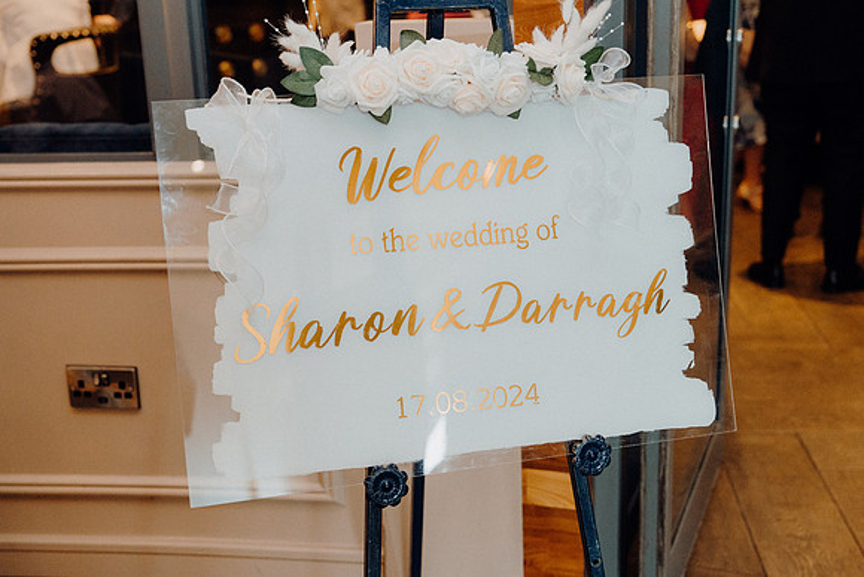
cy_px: 288
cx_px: 432
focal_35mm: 46
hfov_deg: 42.7
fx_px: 1104
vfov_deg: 29.3
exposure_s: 1/160
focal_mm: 46
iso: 2500
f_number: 3.5
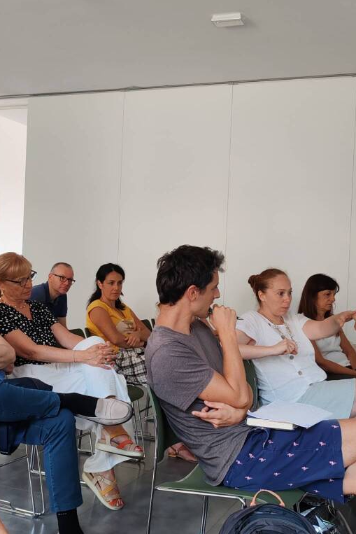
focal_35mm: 45
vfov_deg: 43.6
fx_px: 667
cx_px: 194
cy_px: 267
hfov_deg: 29.9
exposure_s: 1/100
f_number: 1.9
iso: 640
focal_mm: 6.12
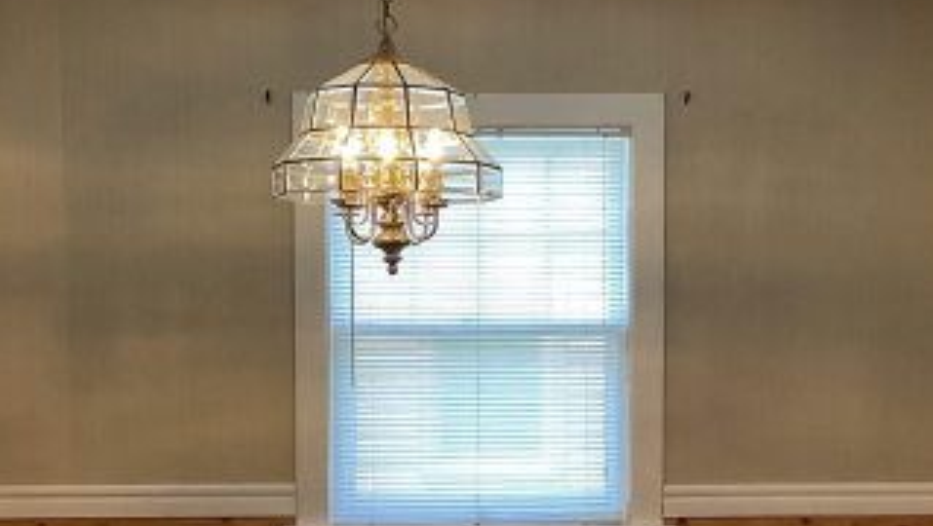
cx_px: 543
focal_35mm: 66
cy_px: 403
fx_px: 1634
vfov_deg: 18.2
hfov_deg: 31.8
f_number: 1.8
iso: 125
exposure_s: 1/60
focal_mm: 3
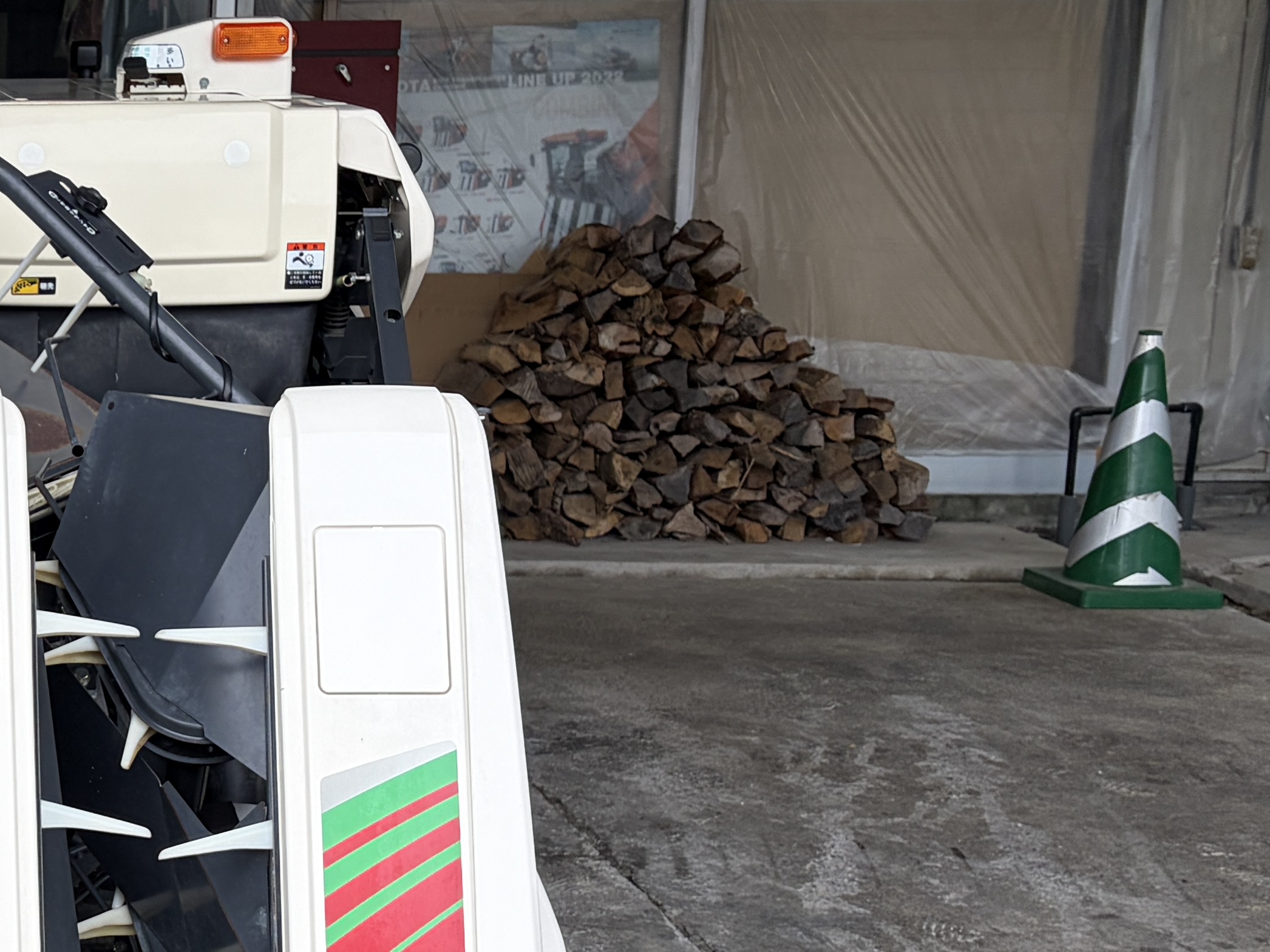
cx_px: -226
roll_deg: -0.1
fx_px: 2605
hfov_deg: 24.9
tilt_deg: -10.0
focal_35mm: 71
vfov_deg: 20.7
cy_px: 629
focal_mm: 5.96
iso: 50
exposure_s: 1/523
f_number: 1.6
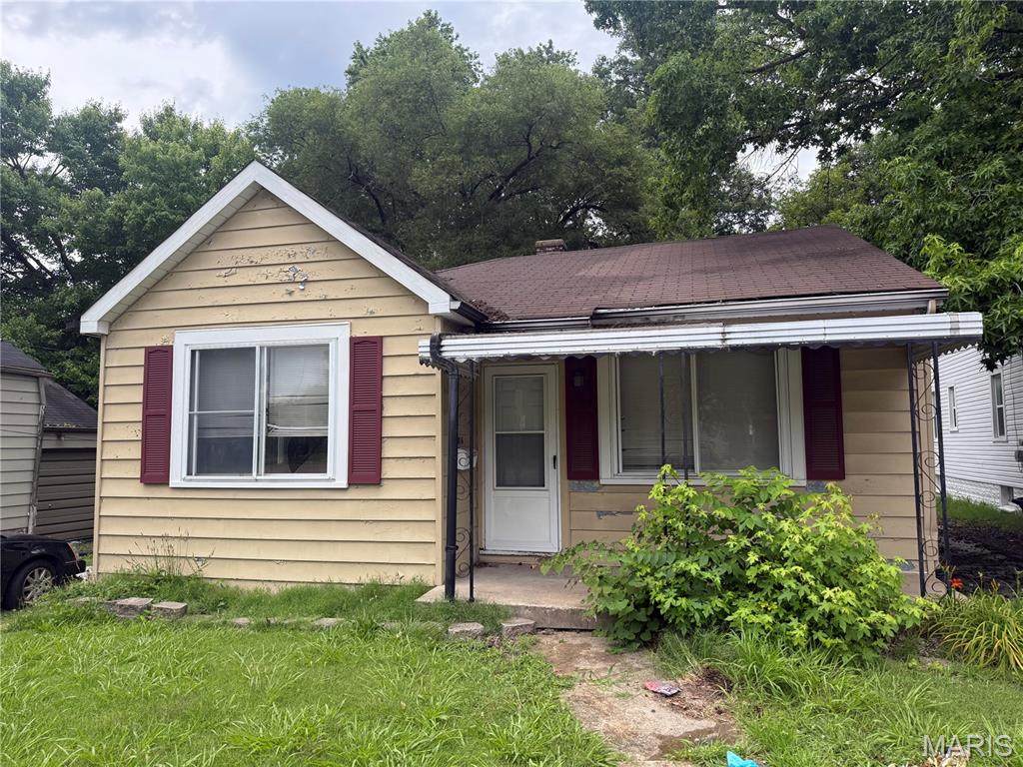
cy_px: 384
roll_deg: +1.3
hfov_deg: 71.6
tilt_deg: +7.1
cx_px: 512
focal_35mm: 24
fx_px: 709
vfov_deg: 56.8
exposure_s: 1/868
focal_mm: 6.76
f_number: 1.78
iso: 100
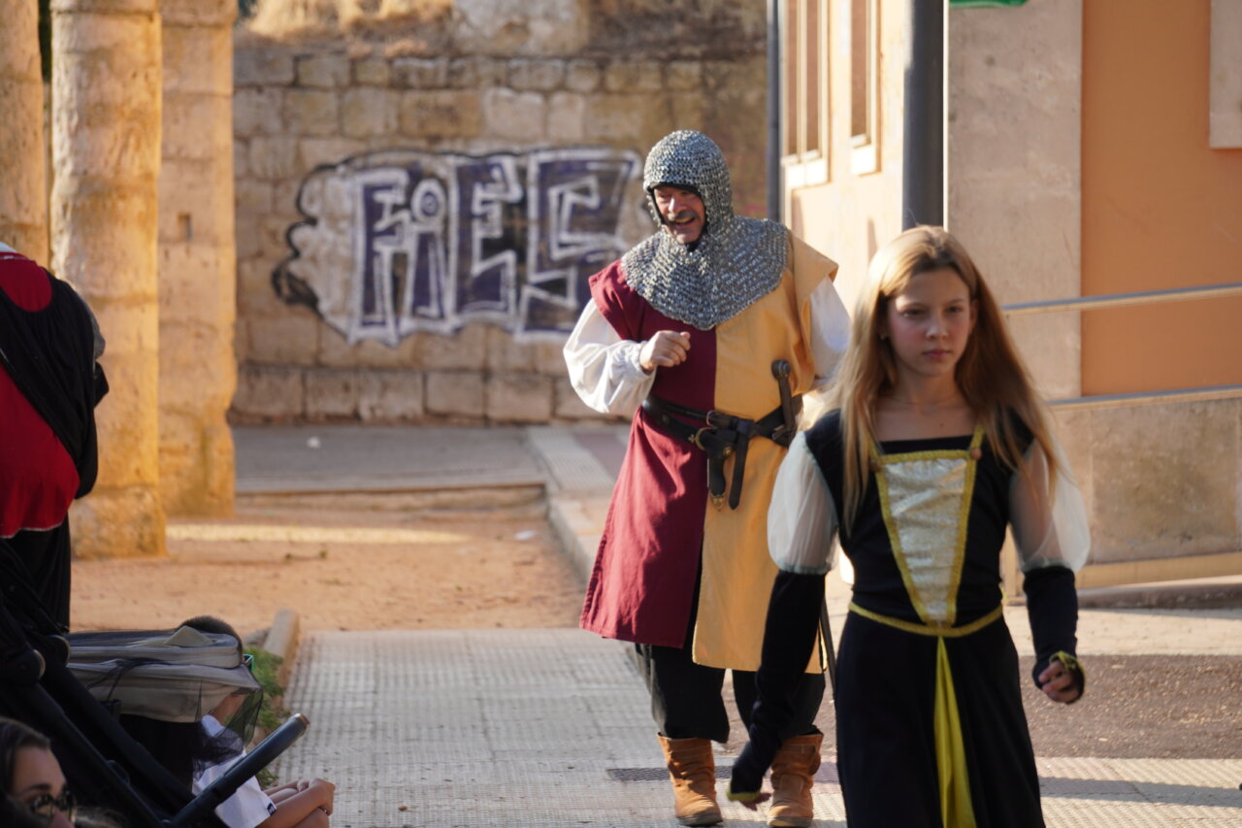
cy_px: 414
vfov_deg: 7.3
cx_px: 621
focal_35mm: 189
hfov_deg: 10.9
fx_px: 6519
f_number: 5.6
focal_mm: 126
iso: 125
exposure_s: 1/200
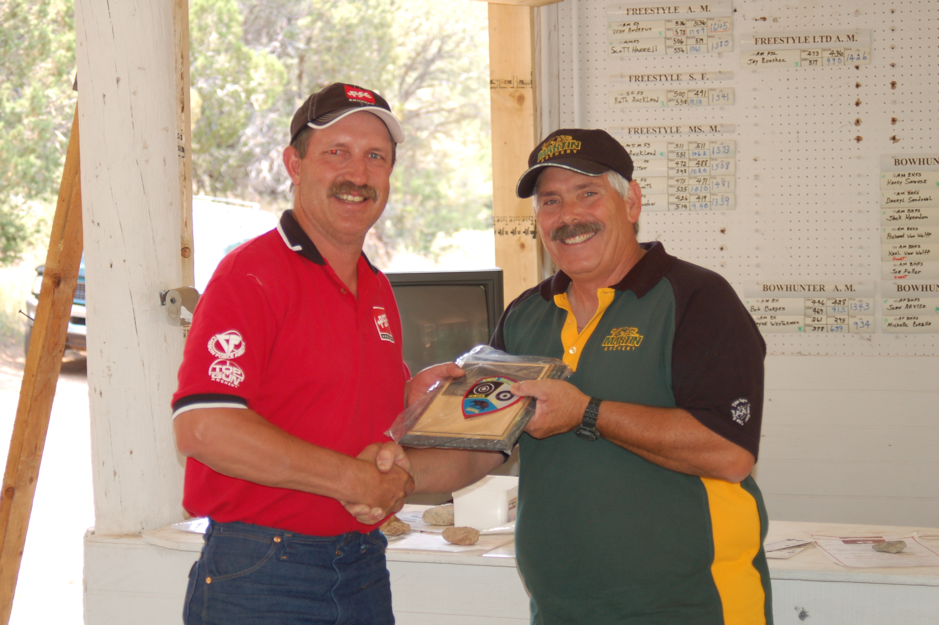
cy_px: 312
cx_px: 470
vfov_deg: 14.7
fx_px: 2424
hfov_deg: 21.9
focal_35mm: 93
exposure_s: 1/80
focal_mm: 62
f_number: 5
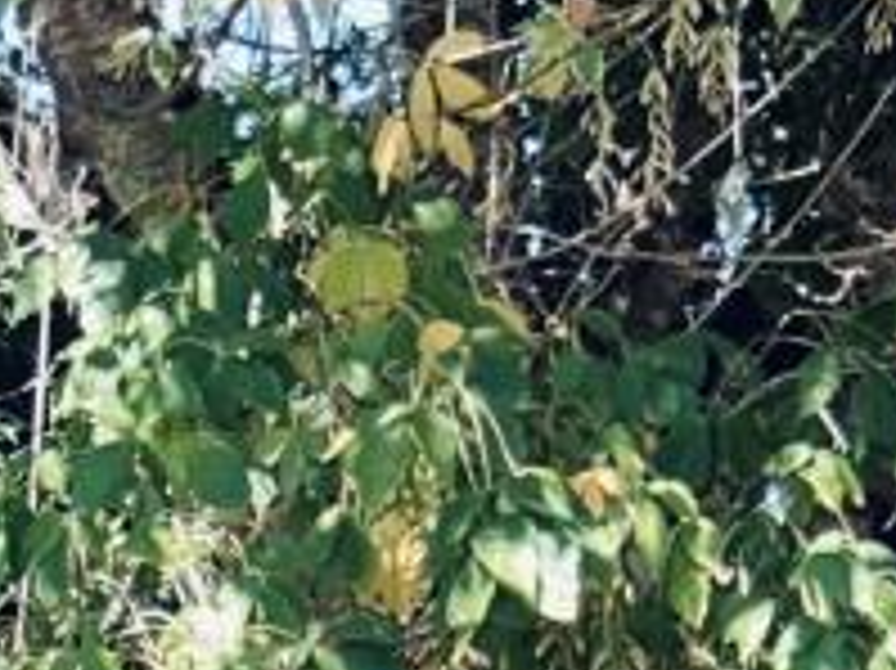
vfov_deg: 6.7
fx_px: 5070
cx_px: -774
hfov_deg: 9.6
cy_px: 2192
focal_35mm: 196
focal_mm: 5.7
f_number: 1.5
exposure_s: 1/753
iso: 32
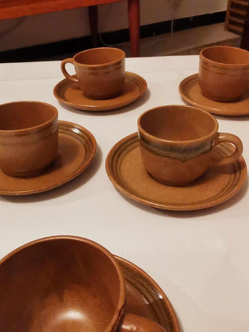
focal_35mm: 35
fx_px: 336
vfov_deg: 52.6
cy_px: 166
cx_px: 124
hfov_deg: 40.7
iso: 640
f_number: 2.2
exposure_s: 1/20
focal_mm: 2.35
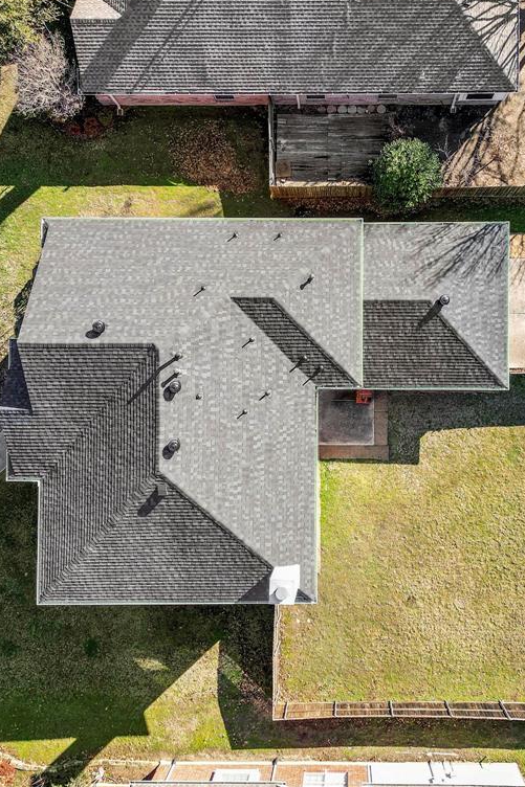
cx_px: 331
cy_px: 386
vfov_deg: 55.8
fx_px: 744
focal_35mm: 34
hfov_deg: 38.6
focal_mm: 6.72
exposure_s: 1/1000
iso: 110
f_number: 1.7
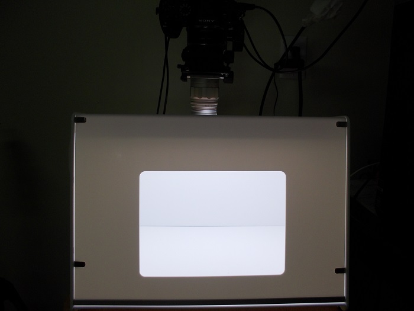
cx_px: 207
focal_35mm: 29
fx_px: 347
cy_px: 156
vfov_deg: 48.2
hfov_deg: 61.7
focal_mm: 4.1
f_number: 3.3
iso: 80
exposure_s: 1/100
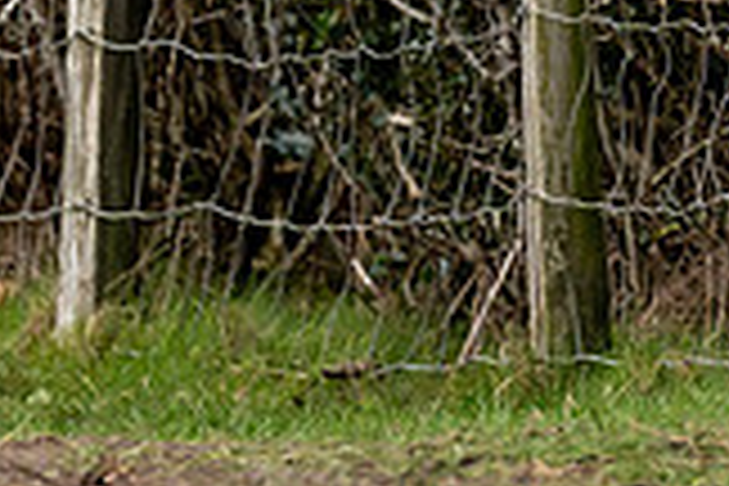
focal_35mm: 1181
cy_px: -741
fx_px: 23913
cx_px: -173
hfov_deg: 1.7
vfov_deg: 1.2
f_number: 3.5
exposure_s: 1/1000
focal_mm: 180
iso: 500
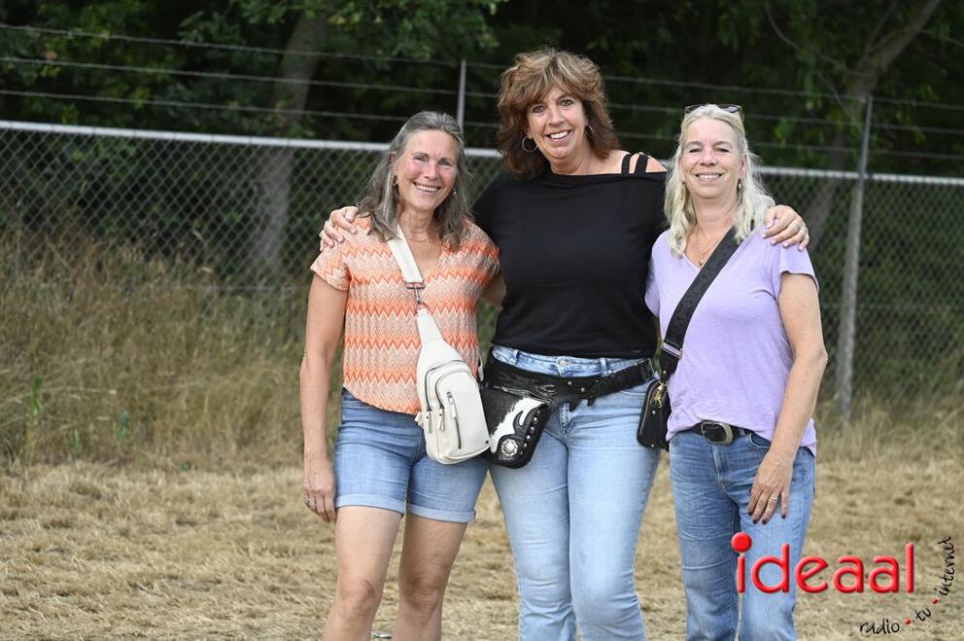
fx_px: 3076
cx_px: 482
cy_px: 320
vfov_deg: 11.9
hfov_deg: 17.8
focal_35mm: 115
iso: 200
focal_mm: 115
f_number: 5
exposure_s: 1/250
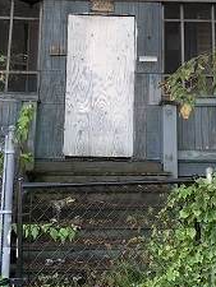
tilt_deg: +11.3
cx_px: 110
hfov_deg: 21.0
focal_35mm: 70
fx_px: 582
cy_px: 38
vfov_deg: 26.9
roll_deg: -1.3
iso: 50
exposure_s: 1/121
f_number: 1.8
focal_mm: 4.25
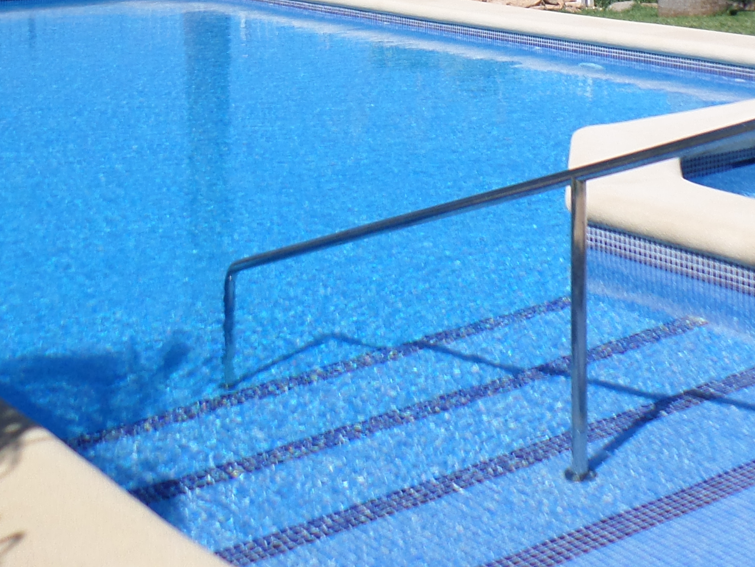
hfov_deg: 29.3
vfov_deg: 20.6
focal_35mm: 66
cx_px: 478
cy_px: -143
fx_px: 1440
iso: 80
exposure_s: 1/180
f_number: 9.2
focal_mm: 4.5
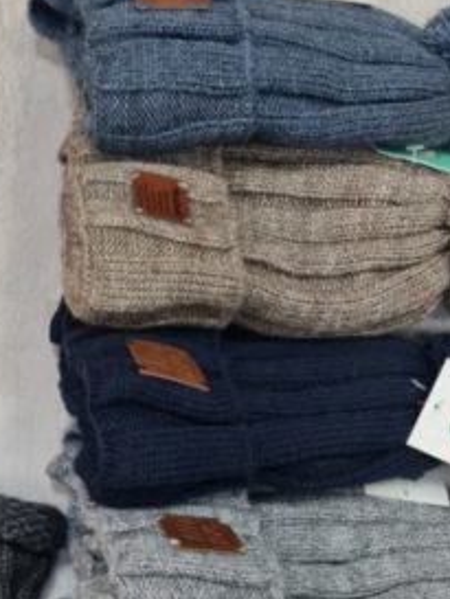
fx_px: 1108
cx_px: -19
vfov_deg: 27.5
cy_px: 671
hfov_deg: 22.0
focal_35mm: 64
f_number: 1.8
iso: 200
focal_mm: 7
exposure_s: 1/100
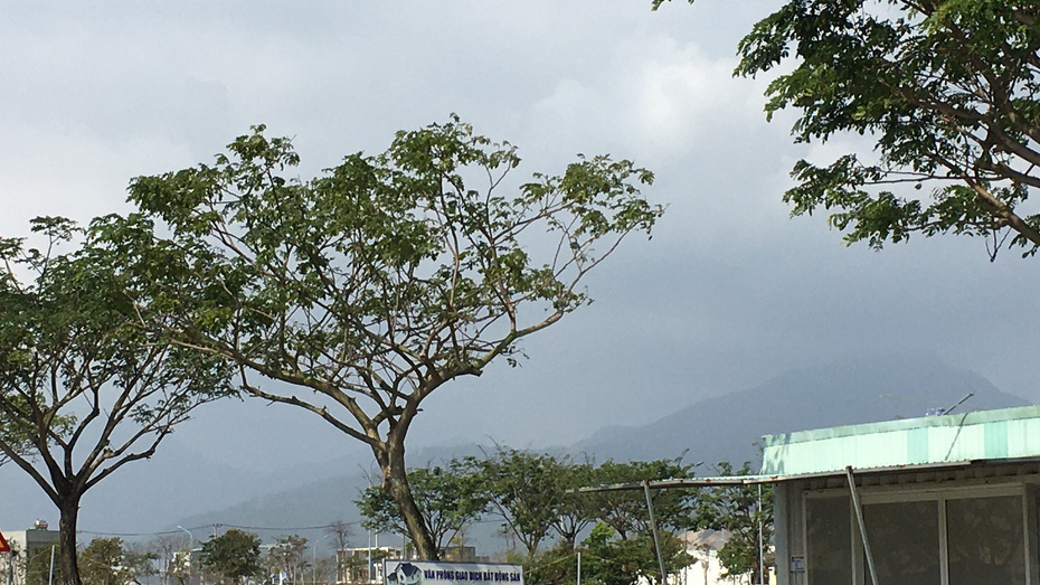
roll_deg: -0.1
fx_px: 2399
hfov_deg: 24.5
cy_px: 287
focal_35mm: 87
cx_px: 473
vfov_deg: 13.9
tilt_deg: +8.2
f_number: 2.2
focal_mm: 4.15
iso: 25
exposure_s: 1/2653
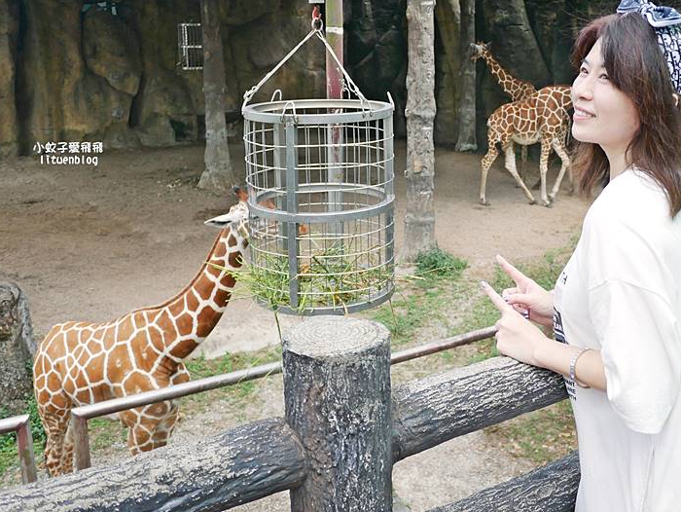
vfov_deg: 35.8
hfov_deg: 46.5
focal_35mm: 40
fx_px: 787
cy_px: 193
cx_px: 411
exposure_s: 1/125
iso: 200
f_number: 2.5
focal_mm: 14
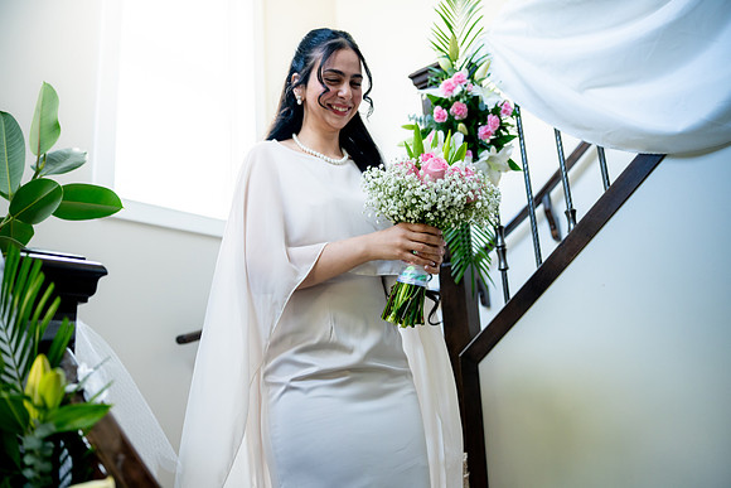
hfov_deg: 65.5
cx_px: 366
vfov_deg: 46.4
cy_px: 244
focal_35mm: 28
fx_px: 569
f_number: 2
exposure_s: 1/250
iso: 1000
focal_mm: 28
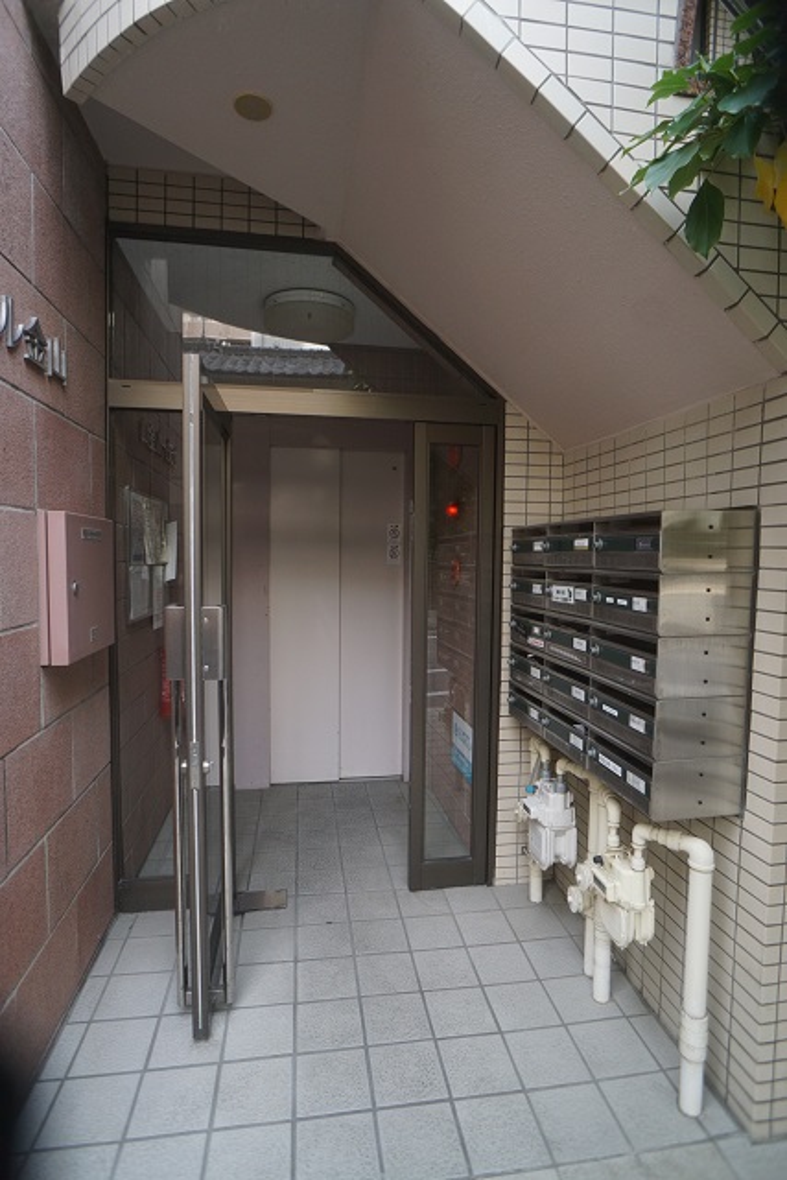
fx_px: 787
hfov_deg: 53.2
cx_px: 394
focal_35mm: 24
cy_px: 590
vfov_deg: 73.7
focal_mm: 16
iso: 400
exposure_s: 1/160
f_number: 4
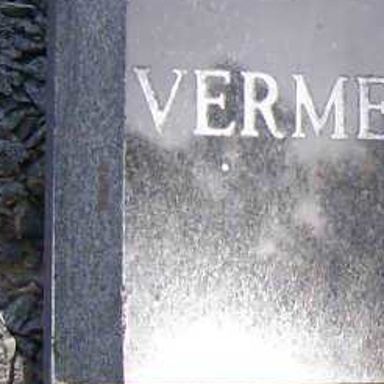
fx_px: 1945
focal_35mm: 155
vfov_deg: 11.3
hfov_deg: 10.8
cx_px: 601
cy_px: 142
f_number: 2.7
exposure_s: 1/502
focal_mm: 6
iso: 80
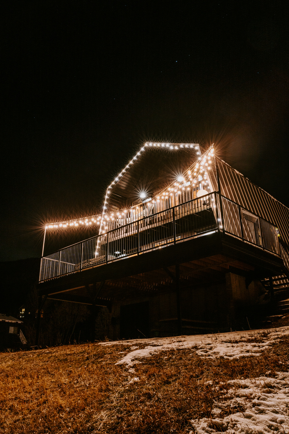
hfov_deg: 46.4
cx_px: 144
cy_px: 217
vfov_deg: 65.5
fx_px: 337
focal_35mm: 28
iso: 200
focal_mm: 28
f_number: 10
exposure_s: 4
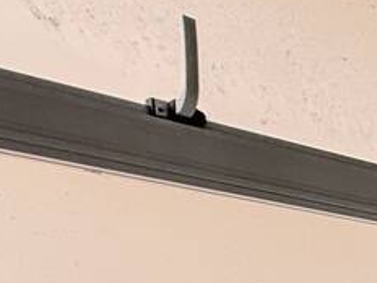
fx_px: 948
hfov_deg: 17.0
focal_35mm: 87
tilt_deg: -9.0
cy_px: 573
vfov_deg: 14.1
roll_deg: +1.2
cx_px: 744
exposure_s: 1/99
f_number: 2.2
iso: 250
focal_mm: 2.22
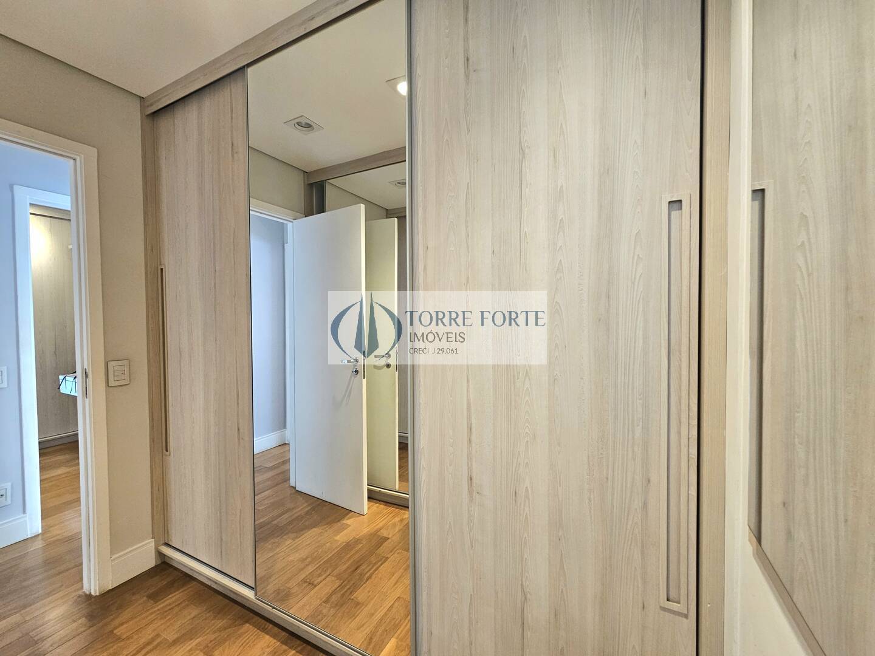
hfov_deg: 106.2
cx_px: 438
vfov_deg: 89.9
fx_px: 329
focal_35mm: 13
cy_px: 328
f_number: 2.2
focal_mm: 2.2
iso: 160
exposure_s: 1/60.2
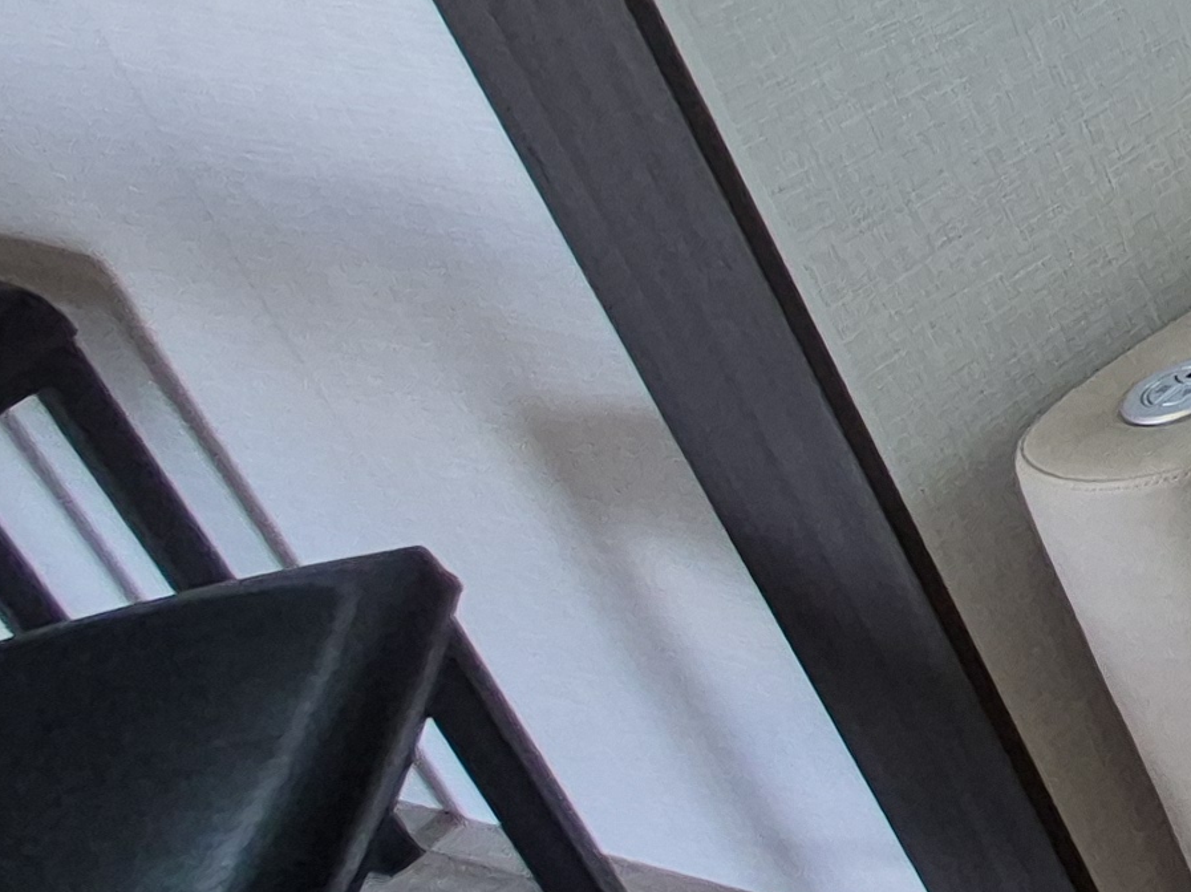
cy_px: -57
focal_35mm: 58
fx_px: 1995
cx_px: 2600
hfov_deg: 17.3
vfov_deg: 23.8
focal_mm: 1.74
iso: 50
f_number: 2.2
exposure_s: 1/60
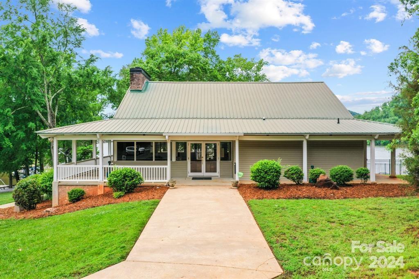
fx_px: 326
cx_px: 210
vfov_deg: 46.4
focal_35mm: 28
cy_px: 140
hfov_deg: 65.5
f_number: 4.5
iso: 100
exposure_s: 1/200
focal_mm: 10.26
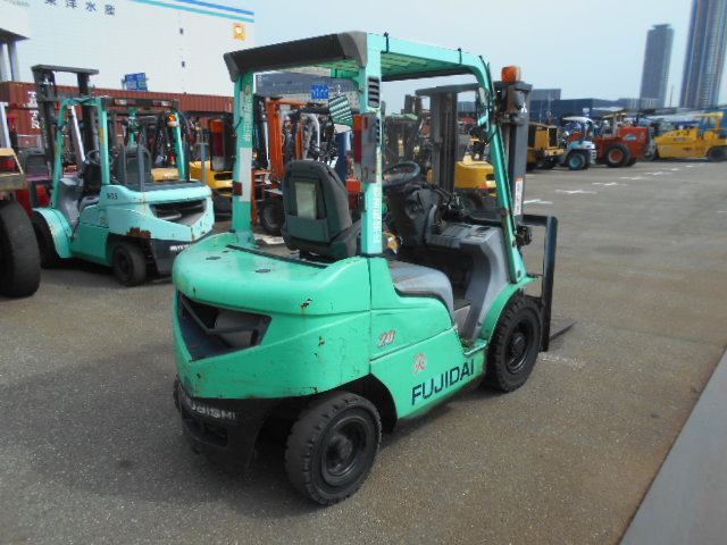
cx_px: 364
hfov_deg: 67.3
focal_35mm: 26
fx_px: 546
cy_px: 272
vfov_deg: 53.1
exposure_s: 1/1000
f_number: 3.2
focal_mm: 4.6
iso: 80
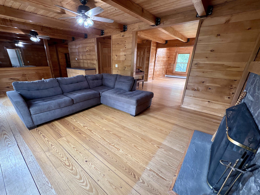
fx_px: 105
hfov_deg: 102.1
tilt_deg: -21.7
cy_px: 98
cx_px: 130
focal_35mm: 14
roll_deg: -0.2
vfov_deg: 85.7
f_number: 2.2
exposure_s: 1/60
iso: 160
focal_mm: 2.22
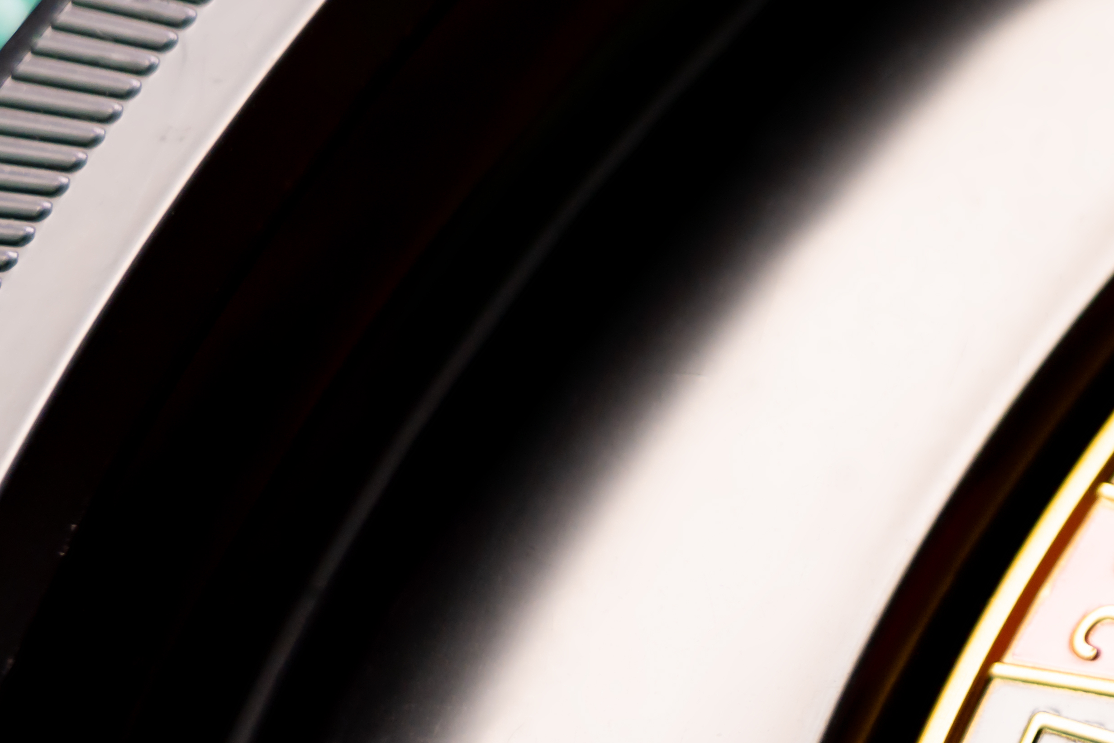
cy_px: -160
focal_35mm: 166
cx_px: 1838
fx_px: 5136
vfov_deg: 8.2
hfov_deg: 11.7
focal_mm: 43
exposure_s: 1/30
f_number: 4
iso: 320
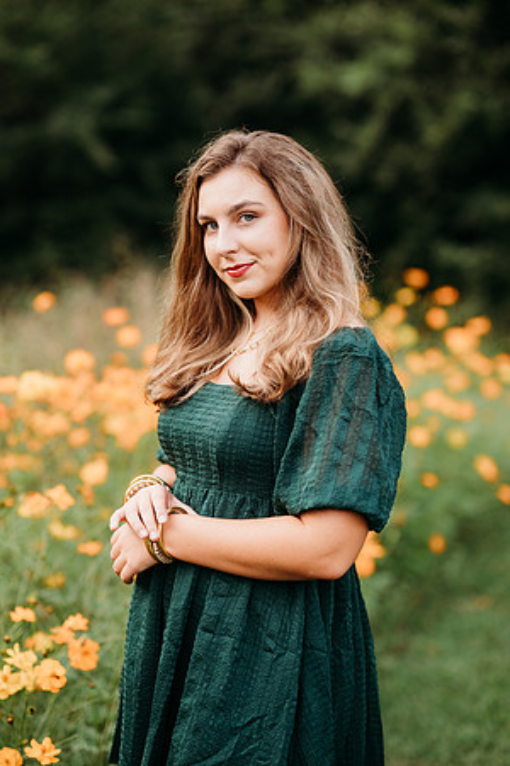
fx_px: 1806
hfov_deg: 16.1
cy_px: 383
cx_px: 255
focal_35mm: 85
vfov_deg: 23.9
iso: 100
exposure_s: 1/500
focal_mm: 85
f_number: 2.2
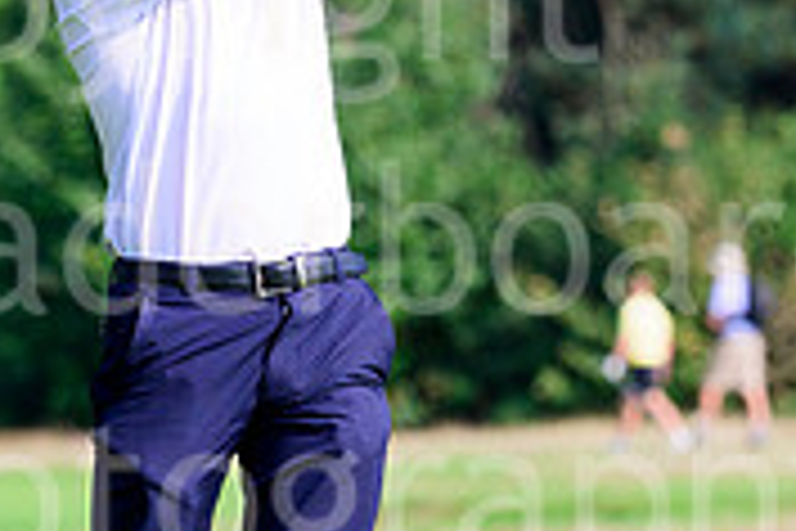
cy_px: 281
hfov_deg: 3.1
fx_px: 14504
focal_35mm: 656
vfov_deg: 2.1
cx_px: 319
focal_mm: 200
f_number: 5.6
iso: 500
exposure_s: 1/2500
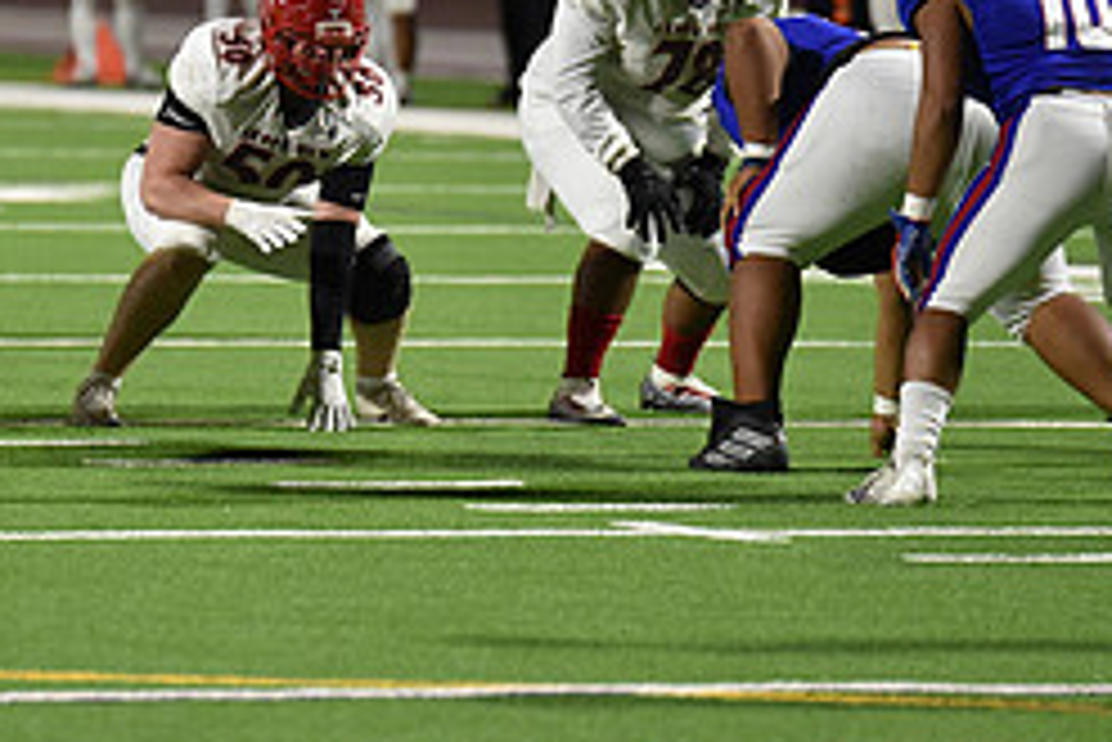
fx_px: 14526
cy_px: 61
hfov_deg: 4.4
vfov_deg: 2.9
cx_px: 315
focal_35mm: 470
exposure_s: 1/500
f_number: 2.8
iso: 2800
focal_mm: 200
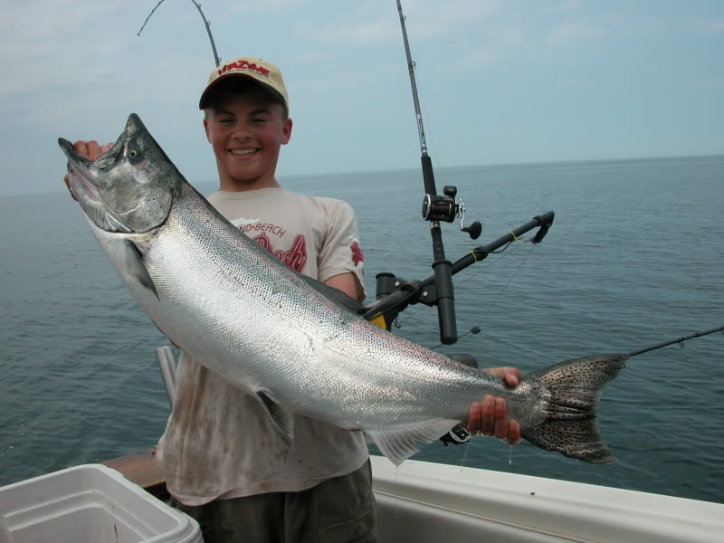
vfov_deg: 40.7
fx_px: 732
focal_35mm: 35
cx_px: 362
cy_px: 272
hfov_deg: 52.6
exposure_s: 1/445
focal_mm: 8.9
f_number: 7.1
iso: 100
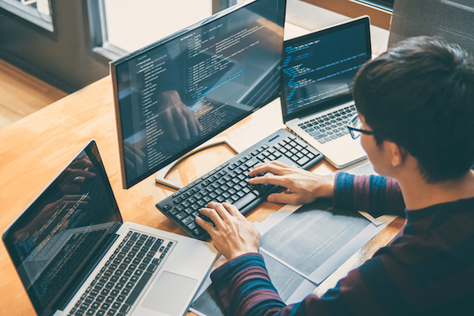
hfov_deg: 37.5
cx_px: 237
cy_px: 158
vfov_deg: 25.5
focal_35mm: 53
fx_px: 697
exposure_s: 1/80
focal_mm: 35
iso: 250
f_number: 2
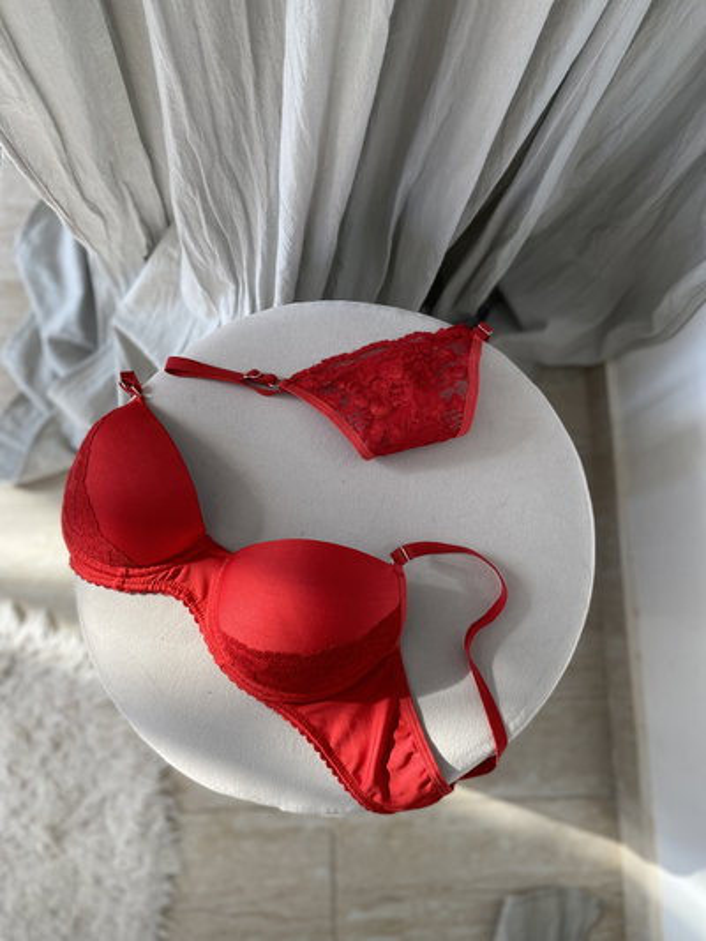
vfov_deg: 67.3
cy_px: 470
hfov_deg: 53.1
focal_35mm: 26
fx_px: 707
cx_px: 353
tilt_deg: -79.4
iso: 32
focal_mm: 4.25
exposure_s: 1/121
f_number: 1.8
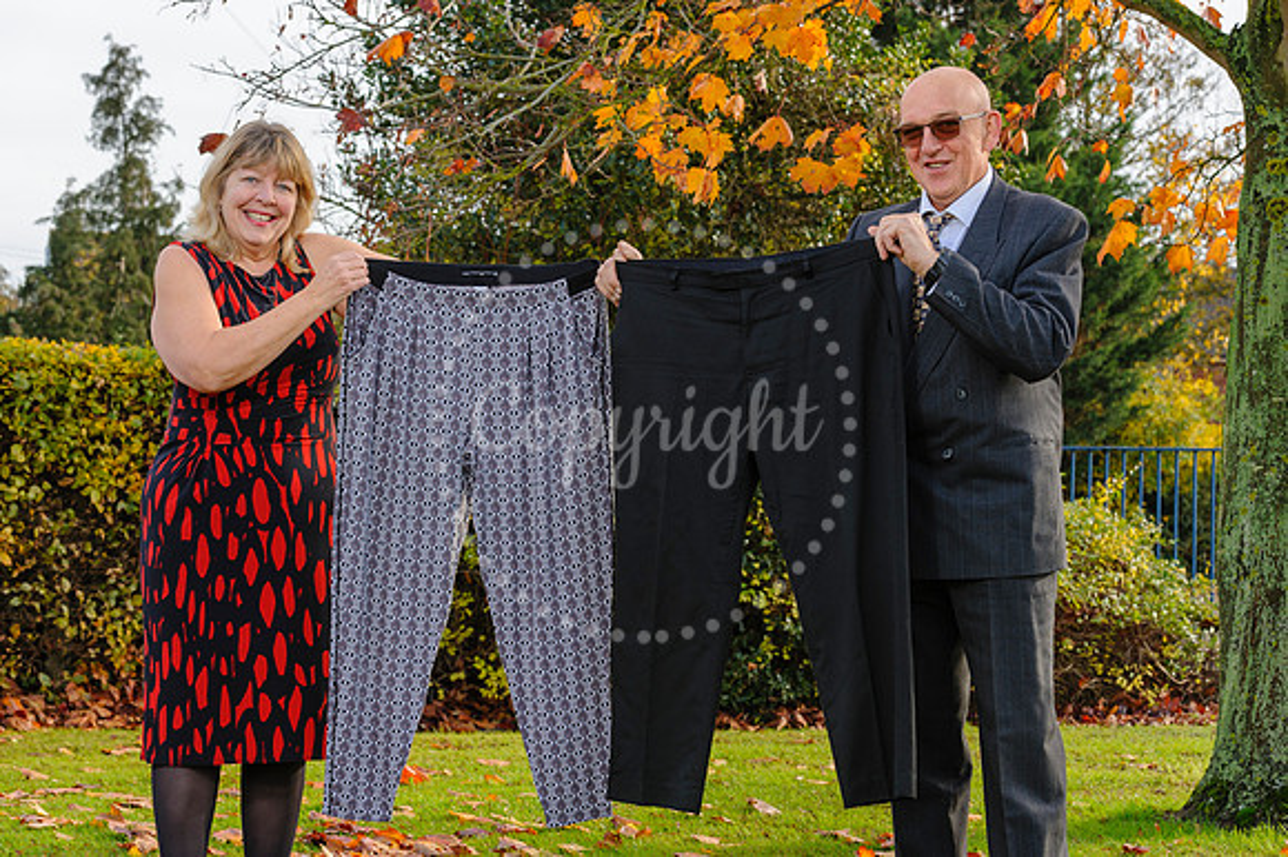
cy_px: 428
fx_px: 2503
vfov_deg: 19.4
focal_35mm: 70
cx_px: 644
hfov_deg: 28.9
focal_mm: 70
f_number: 8
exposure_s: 1/125
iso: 200
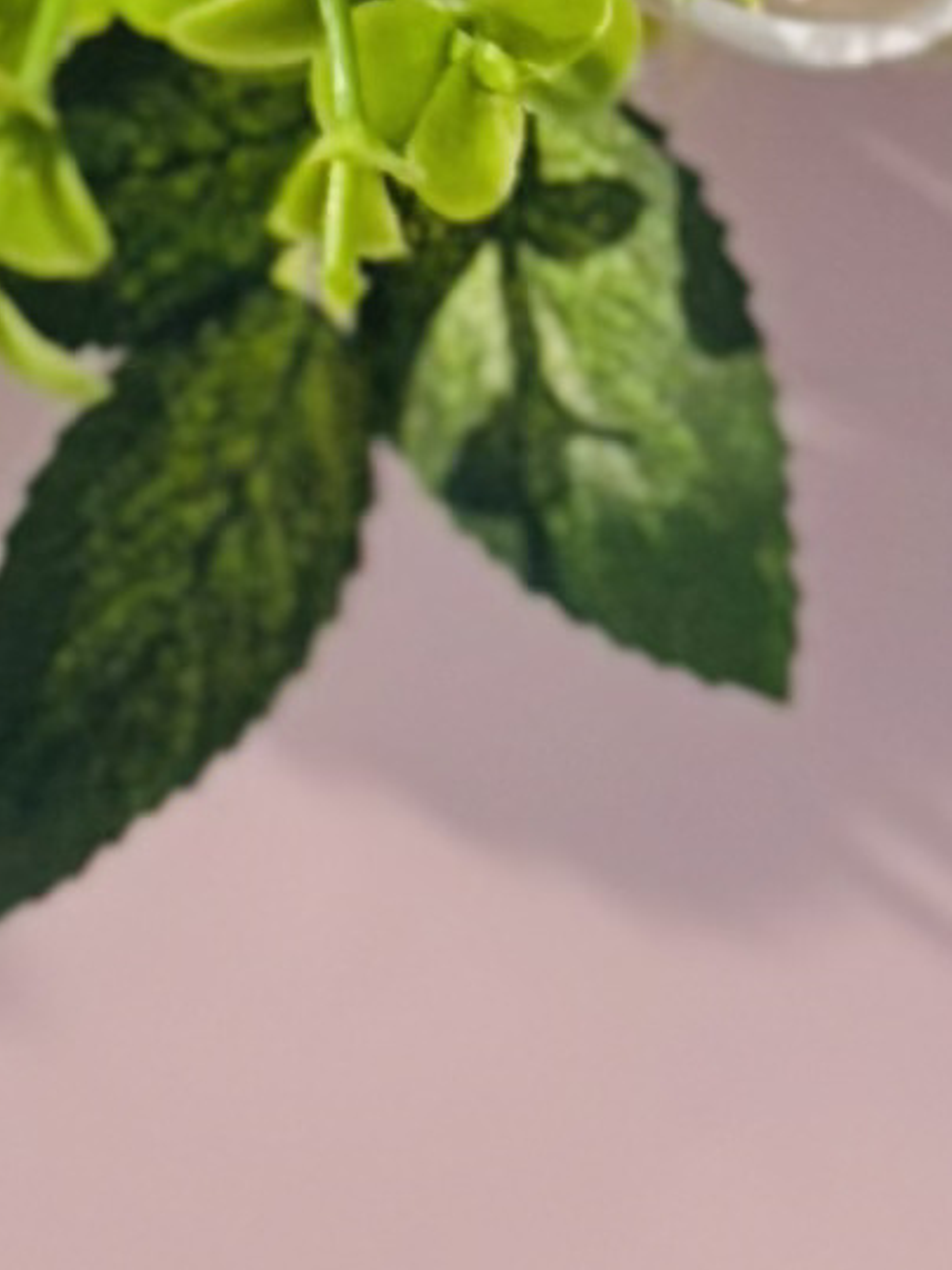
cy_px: -1595
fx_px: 13169
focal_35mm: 359
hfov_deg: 4.1
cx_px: -735
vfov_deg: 5.4
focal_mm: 6.86
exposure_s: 1/3876
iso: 80
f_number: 1.78
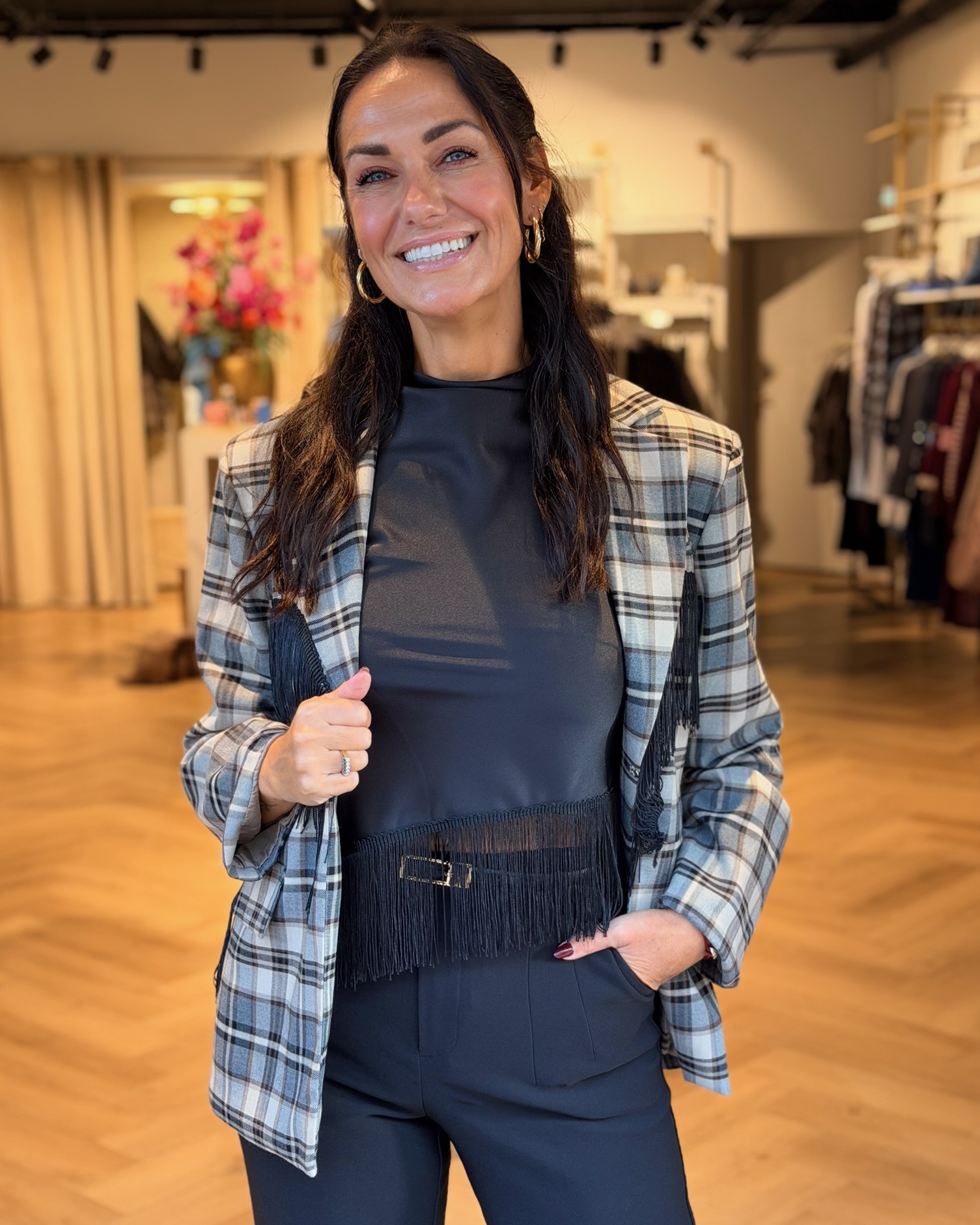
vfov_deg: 36.6
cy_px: 666
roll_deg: +1.1
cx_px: 484
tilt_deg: -10.5
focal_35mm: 51
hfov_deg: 29.7
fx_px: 1849
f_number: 1.78
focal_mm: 6.76
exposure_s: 1/100
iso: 100
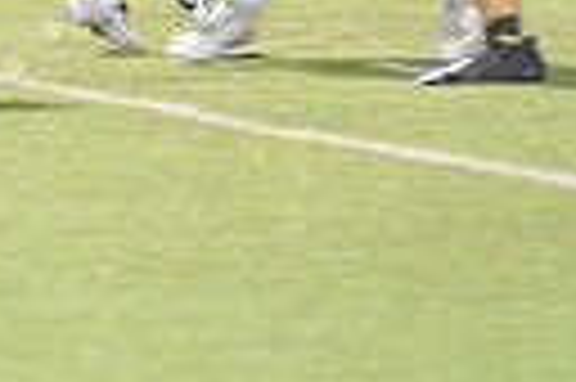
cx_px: -261
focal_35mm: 903
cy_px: -252
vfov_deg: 1.5
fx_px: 14430
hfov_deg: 2.3
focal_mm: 200
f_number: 4
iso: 4000
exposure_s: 1/160
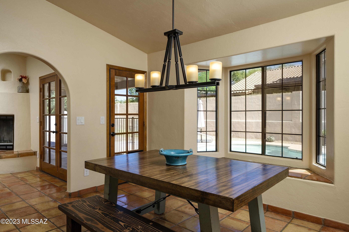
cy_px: 116
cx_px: 174
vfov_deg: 53.1
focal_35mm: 24
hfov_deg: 73.8
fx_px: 233
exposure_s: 1/250
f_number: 7.1
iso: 200
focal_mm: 24
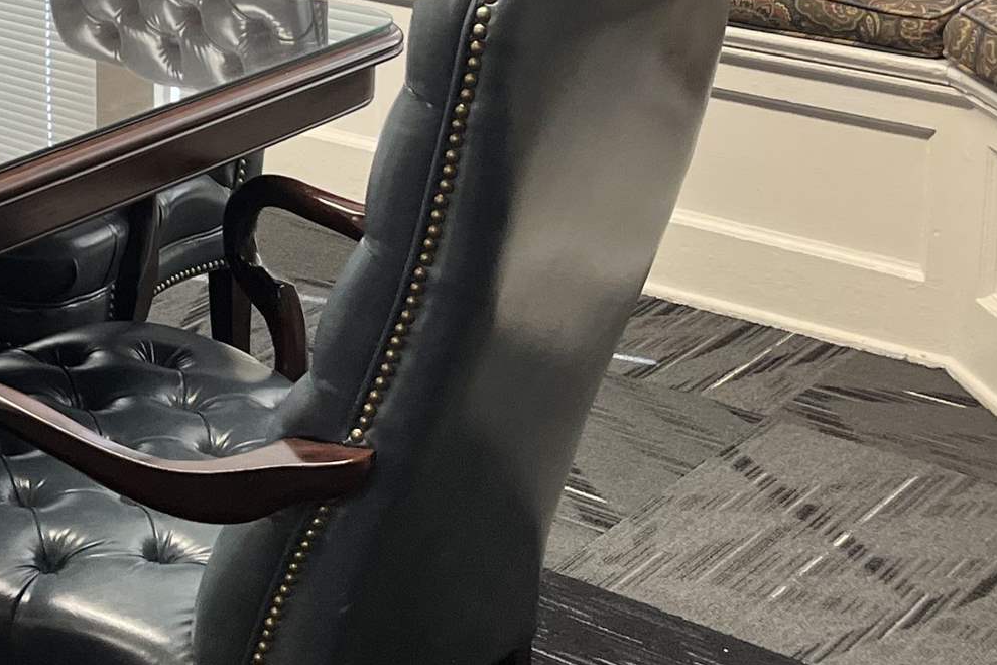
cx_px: -332
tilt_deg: -11.1
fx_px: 2326
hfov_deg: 21.6
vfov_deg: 15.6
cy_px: -156
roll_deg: +2.3
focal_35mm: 84
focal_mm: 5.1
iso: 100
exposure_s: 1/120
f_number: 1.6
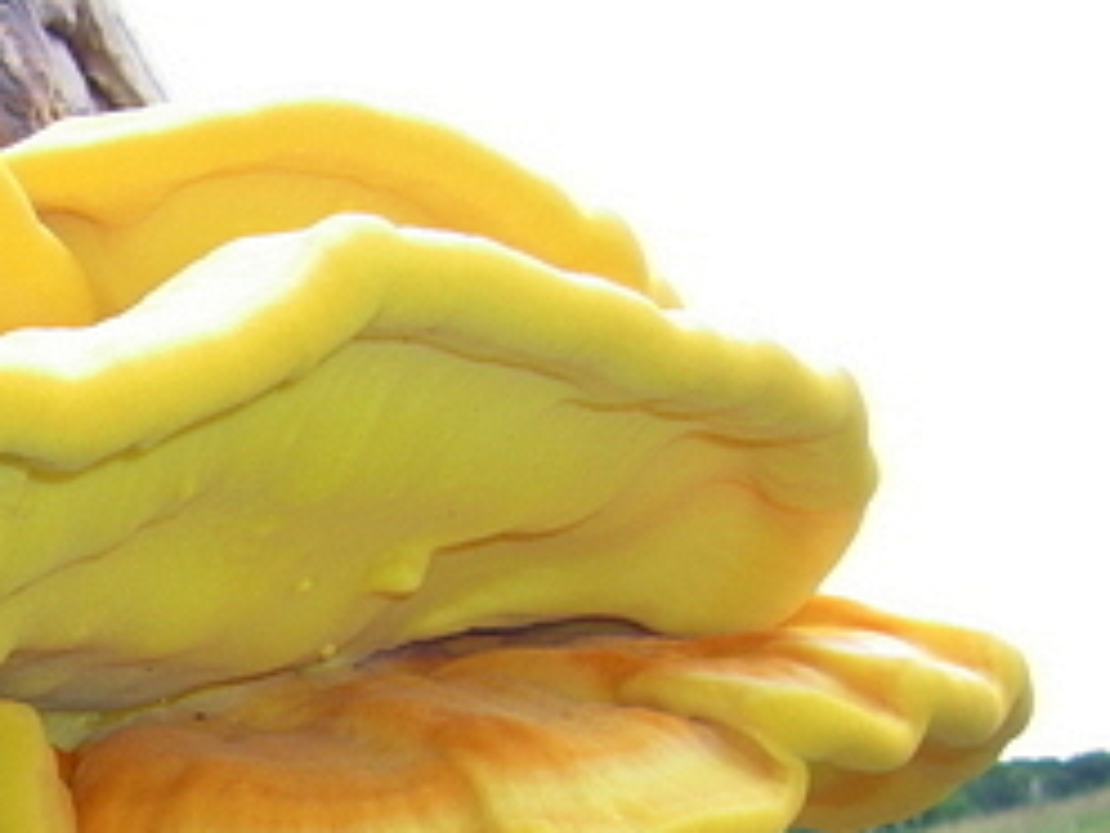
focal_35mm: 98
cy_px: 658
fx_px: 3142
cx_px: -295
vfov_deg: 15.0
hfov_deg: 18.7
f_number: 3.5
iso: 64
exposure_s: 1/100
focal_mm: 6.3
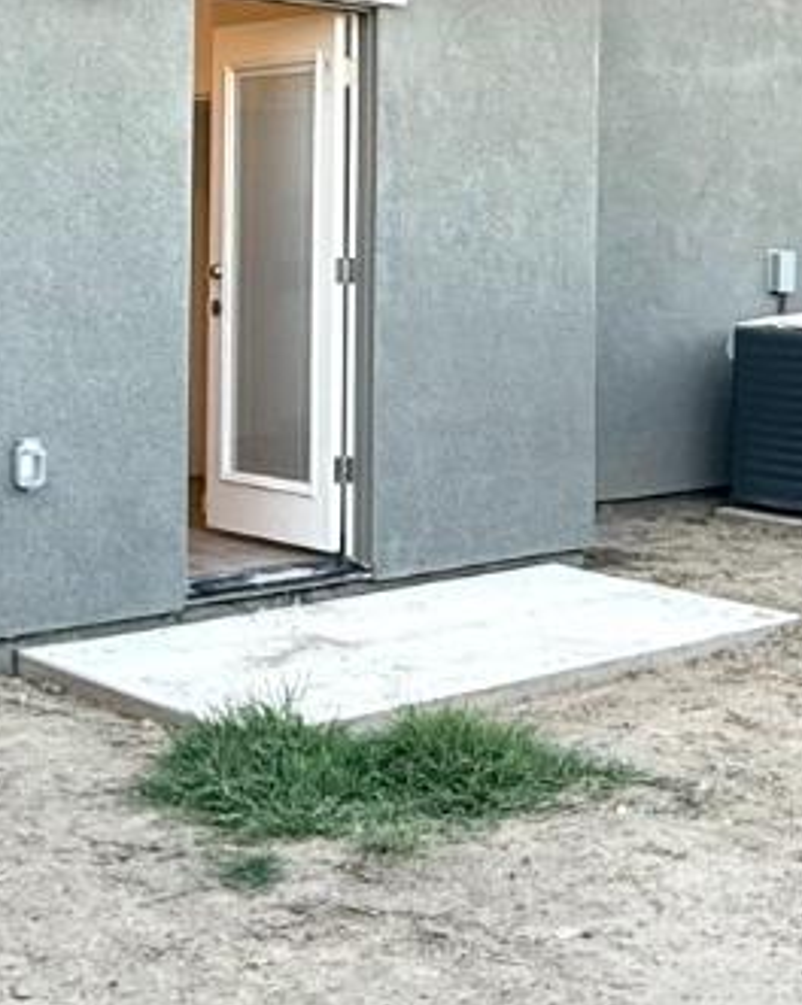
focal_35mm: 62
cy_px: 244
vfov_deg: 30.0
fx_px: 1843
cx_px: 456
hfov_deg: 24.5
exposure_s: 1/122
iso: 50
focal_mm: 2.22
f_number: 2.2
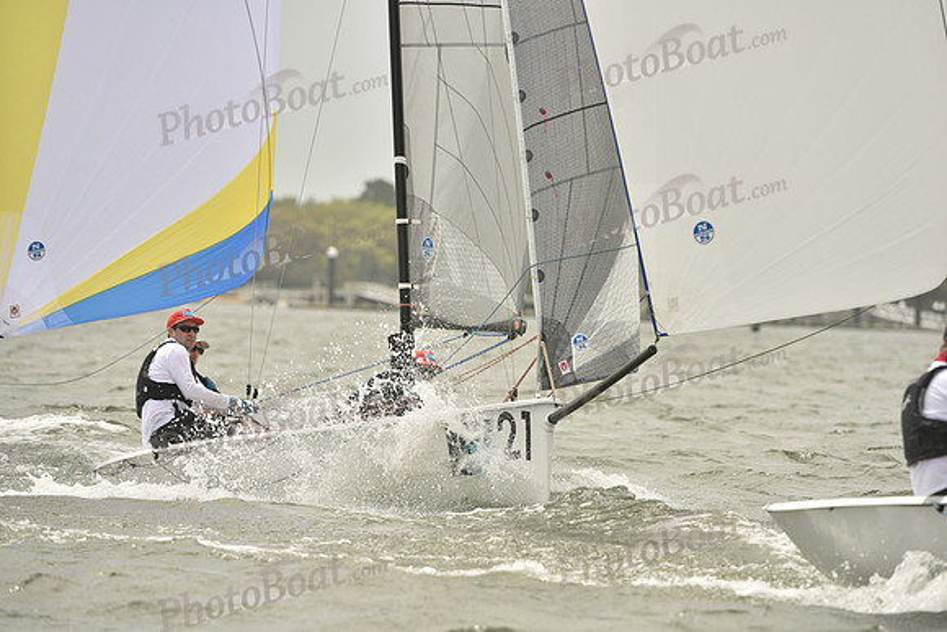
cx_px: 474
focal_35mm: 400
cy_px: 316
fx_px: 10524
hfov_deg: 5.2
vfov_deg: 3.4
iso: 320
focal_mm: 400
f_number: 7.1
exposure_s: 1/1250
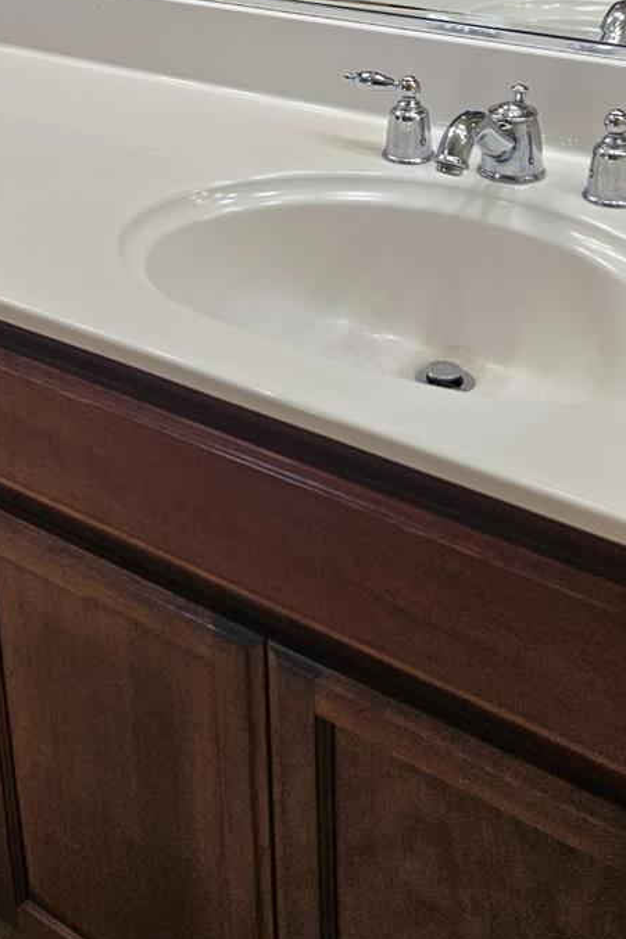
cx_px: 85
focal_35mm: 53
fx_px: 1383
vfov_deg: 35.7
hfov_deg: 24.9
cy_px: 132
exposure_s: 1/120
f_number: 1.8
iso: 100
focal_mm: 5.4
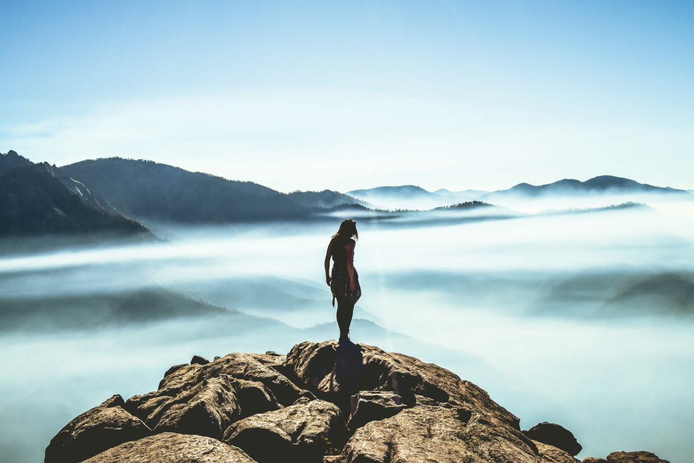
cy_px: 232
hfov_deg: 43.6
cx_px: 347
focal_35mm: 45
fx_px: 867
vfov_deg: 29.9
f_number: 11
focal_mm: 30
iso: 200
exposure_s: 1/640
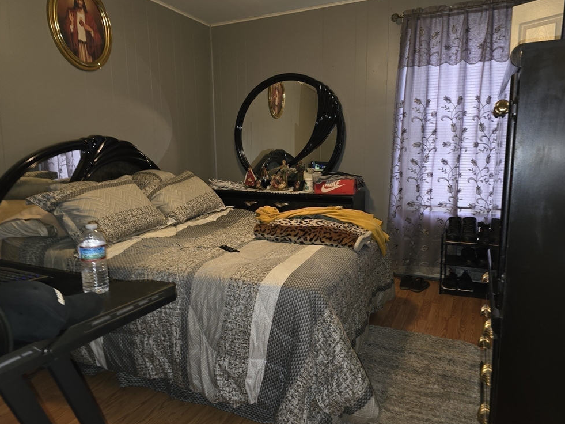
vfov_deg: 56.8
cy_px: 205
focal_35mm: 24
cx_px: 291
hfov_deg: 71.6
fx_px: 392
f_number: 1.7
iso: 125
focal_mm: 6.3
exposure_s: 1/15
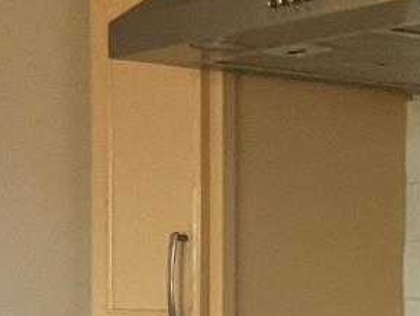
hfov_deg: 13.0
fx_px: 1821
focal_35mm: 150
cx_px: 427
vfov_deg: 9.7
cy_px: 409
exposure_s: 1/60
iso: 160
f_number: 1.8
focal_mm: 3
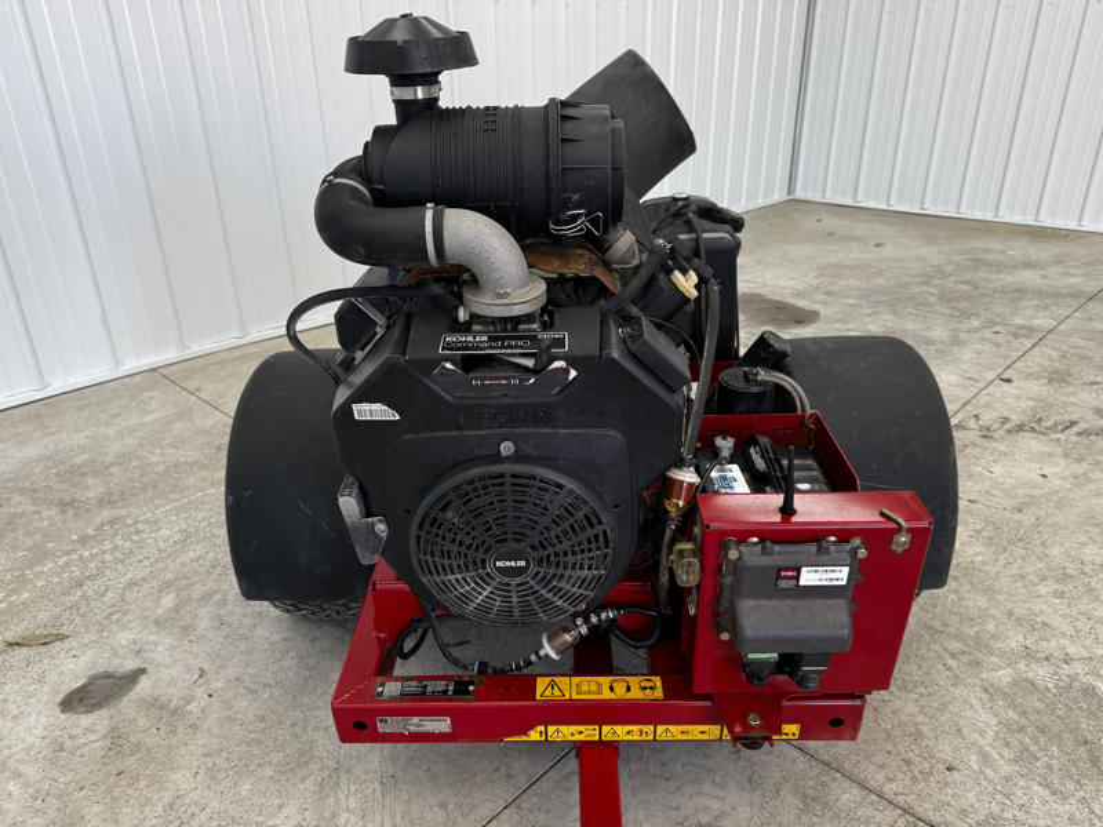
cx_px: 552
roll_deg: +0.2
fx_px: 765
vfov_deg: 56.8
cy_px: 414
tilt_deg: -25.5
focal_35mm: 24
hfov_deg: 71.6
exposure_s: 1/120
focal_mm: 6.76
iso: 80
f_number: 1.78
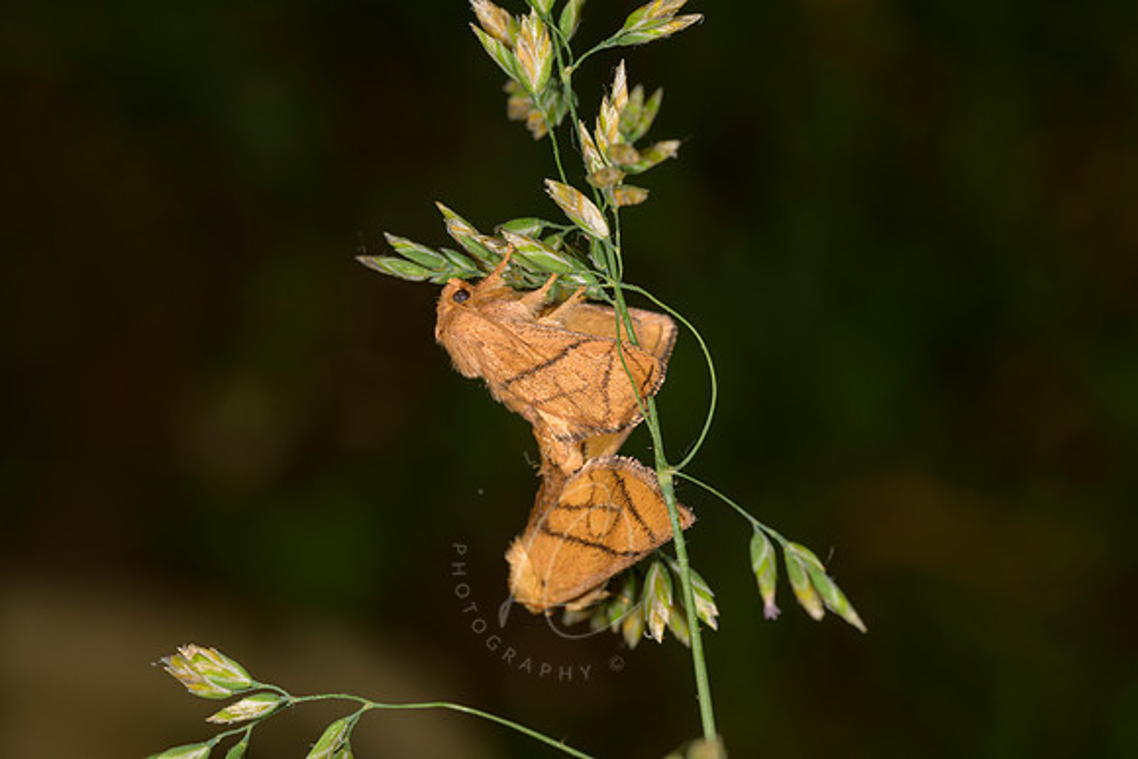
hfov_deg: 19.5
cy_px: 380
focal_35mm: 105
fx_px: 3320
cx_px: 569
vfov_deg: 13.0
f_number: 18
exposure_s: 1/250
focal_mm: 105
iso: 64
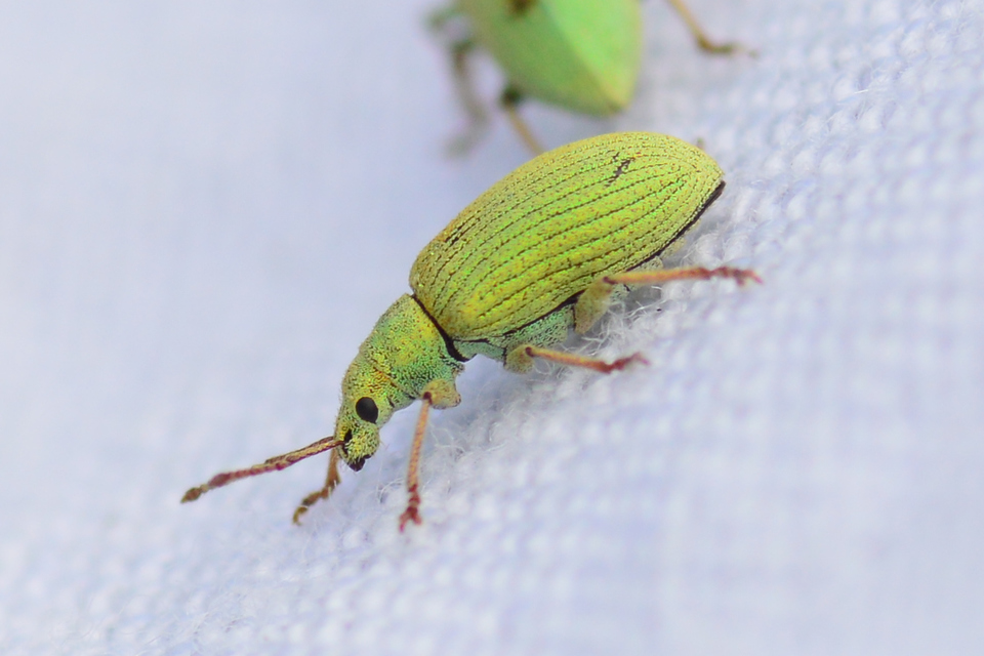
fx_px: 4100
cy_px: 328
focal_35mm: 150
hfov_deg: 13.7
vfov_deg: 9.1
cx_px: 492
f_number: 11
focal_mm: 100
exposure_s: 1/500
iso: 280
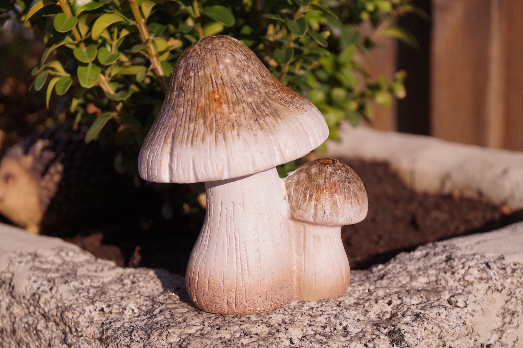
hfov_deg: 24.6
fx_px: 1198
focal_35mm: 82
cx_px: 262
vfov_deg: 16.5
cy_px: 174
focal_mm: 55
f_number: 5.6
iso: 400
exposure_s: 1/2500
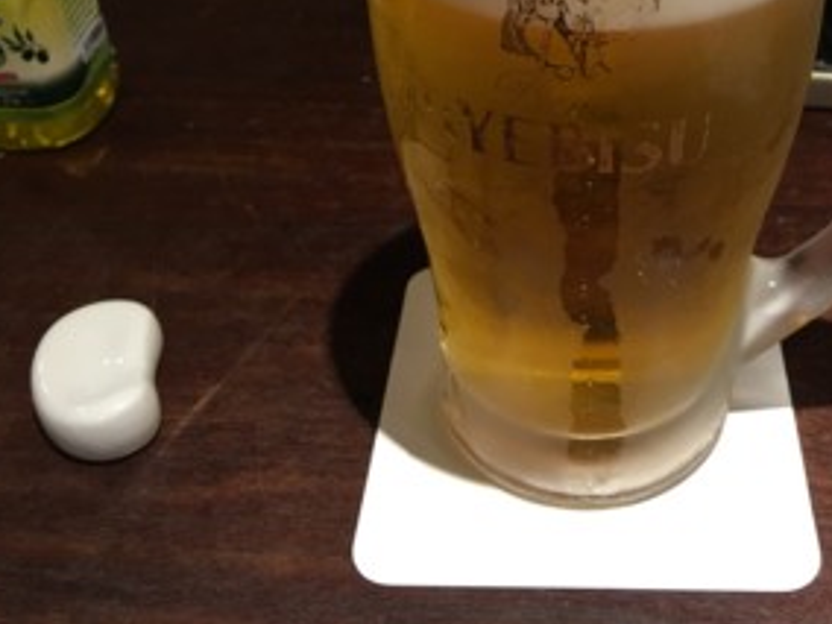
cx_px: 571
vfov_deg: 30.8
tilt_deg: -34.3
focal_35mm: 46
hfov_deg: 40.6
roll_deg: +0.9
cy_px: 138
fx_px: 1106
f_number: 2.2
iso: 50
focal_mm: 4.15
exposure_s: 1/15
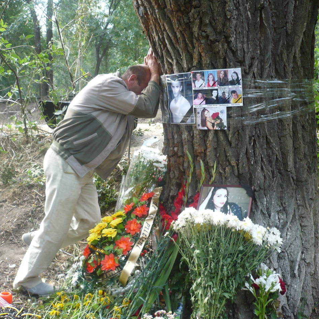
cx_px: 178
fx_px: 438
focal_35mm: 42
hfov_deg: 40.0
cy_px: 161
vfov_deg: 40.0
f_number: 2.8
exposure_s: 1/100
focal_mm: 5.8
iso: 100
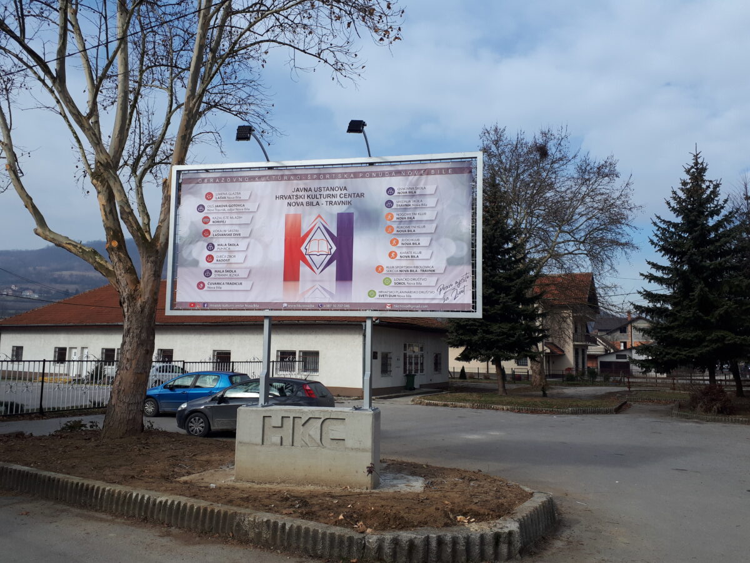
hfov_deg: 65.3
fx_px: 585
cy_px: 282
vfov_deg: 51.4
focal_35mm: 27
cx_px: 375
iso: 40
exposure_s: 1/1374
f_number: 1.9
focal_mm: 3.6
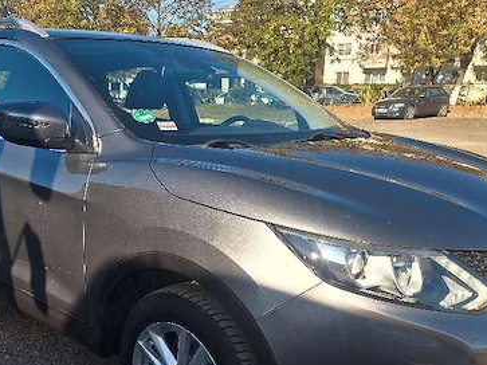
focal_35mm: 38
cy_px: 301
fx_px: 534
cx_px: 195
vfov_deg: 36.2
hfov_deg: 48.7
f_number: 1.8
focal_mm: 5.54
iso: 40
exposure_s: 1/1111
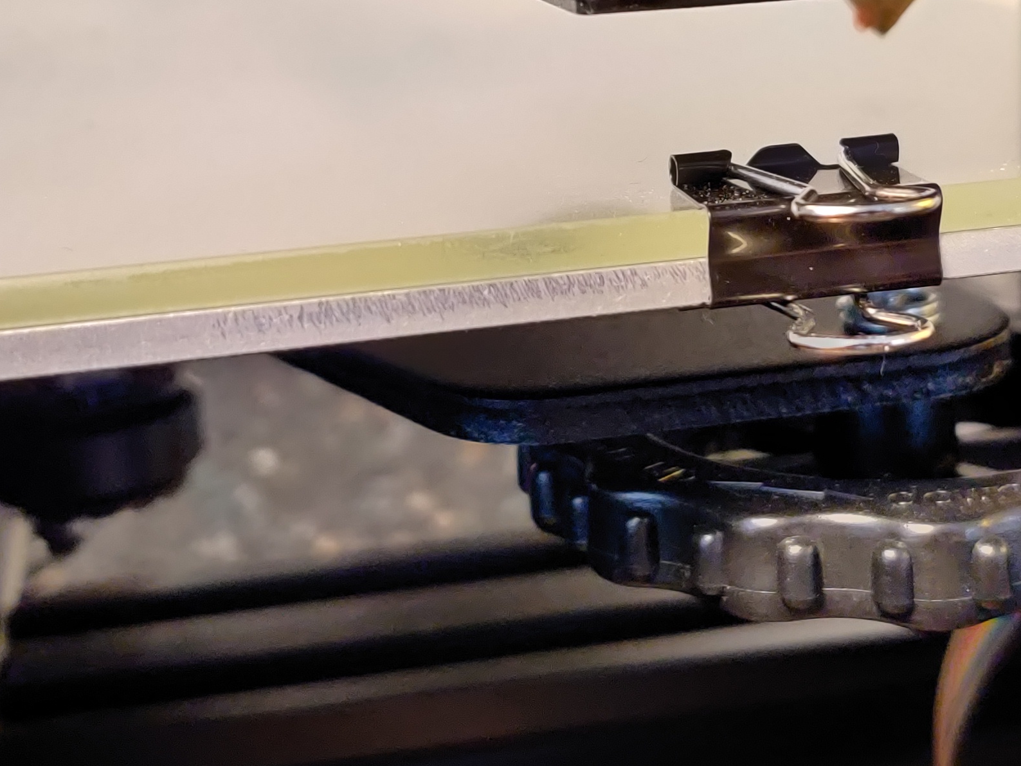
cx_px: 541
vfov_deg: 21.5
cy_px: 214
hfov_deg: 28.6
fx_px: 2006
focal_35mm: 68
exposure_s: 1/33
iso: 640
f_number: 1.65
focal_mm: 4.75
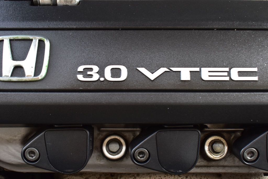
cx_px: 134
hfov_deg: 42.3
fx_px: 346
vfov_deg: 28.9
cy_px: 90
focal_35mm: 46
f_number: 8
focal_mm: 31
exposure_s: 1/50
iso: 400
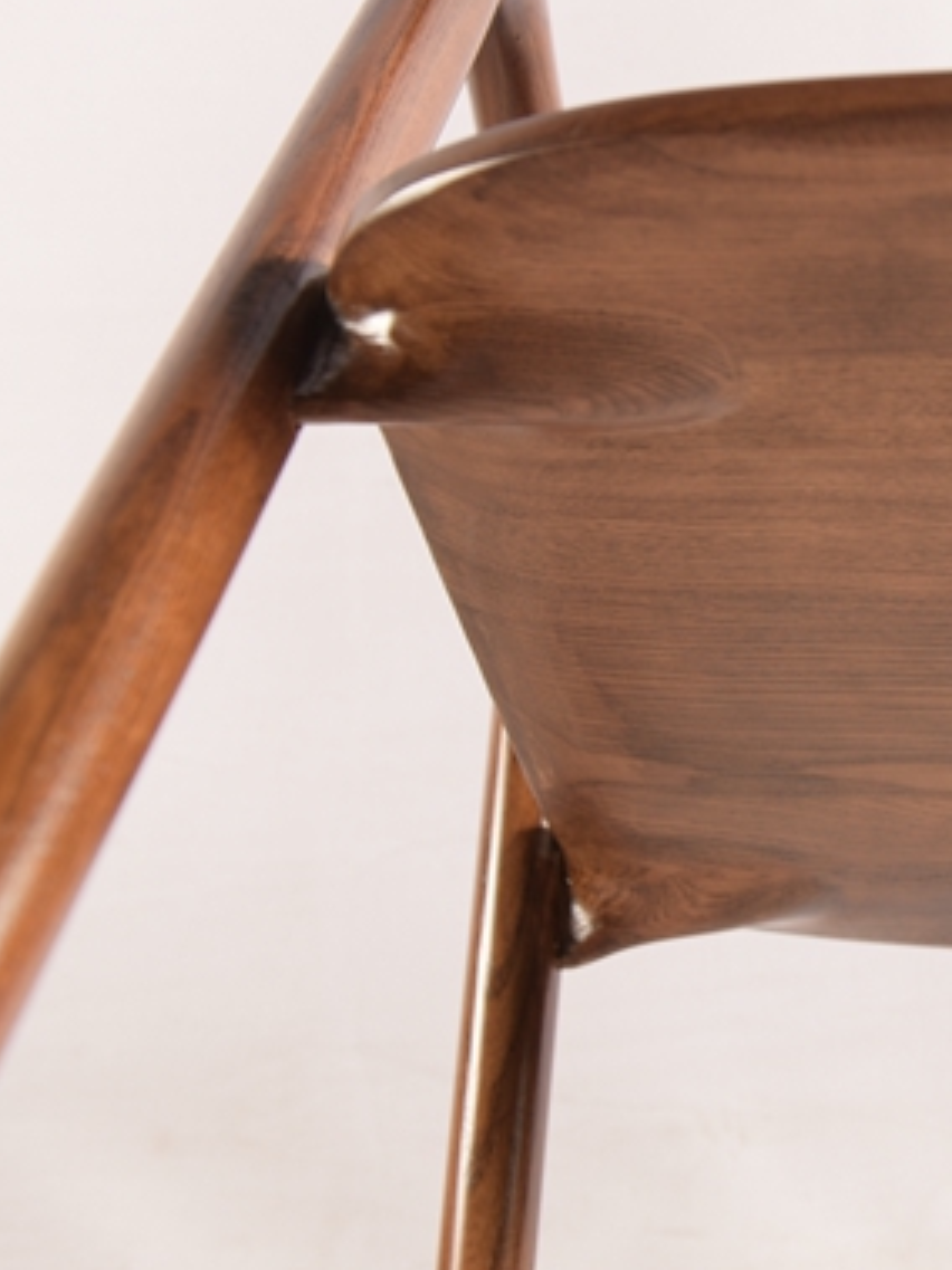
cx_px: 1203
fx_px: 2165
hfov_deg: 22.4
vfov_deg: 32.7
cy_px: 591
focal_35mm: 59
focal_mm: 31
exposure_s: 1/100
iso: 100
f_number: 4.5
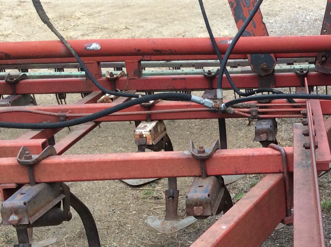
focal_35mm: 75
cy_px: 202
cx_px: 360
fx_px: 716
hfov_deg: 24.4
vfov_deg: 19.4
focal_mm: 3.3
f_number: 2.4
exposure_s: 1/196
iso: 32
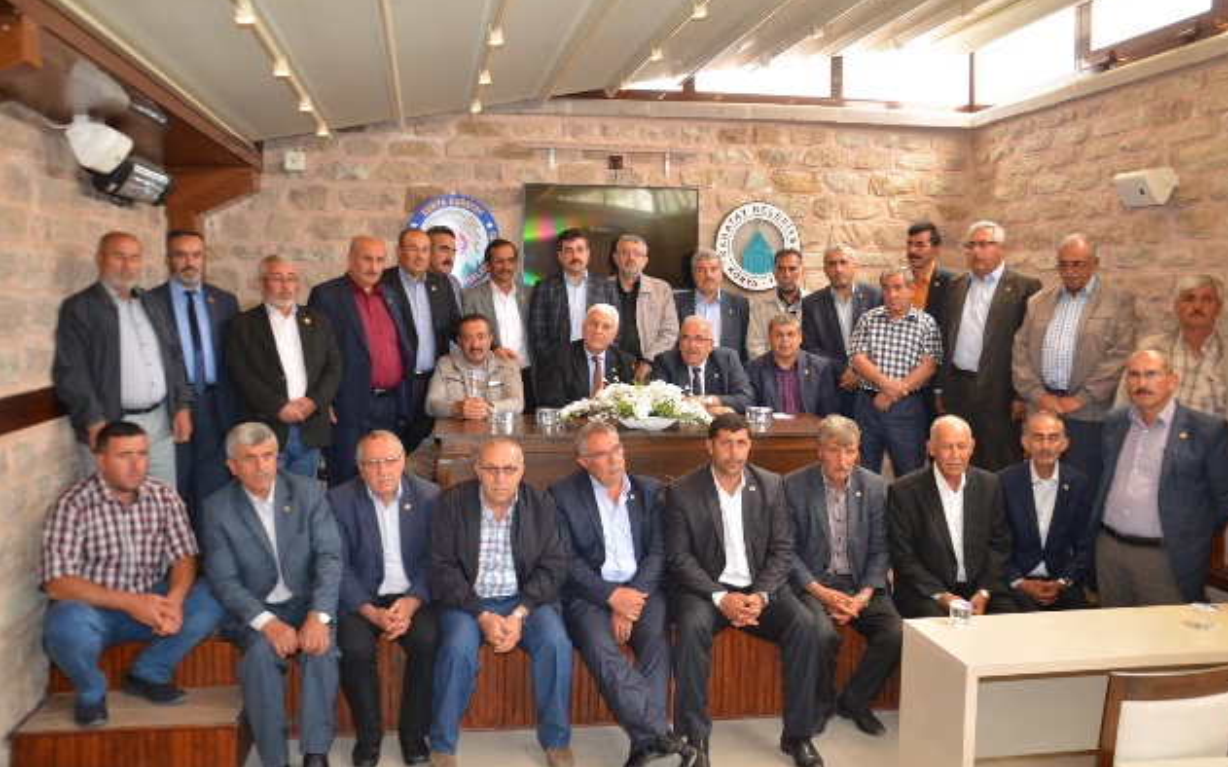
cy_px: 358
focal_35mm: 33
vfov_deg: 38.8
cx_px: 619
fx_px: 1088
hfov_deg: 58.9
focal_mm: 21
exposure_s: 1/60
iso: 800
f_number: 4
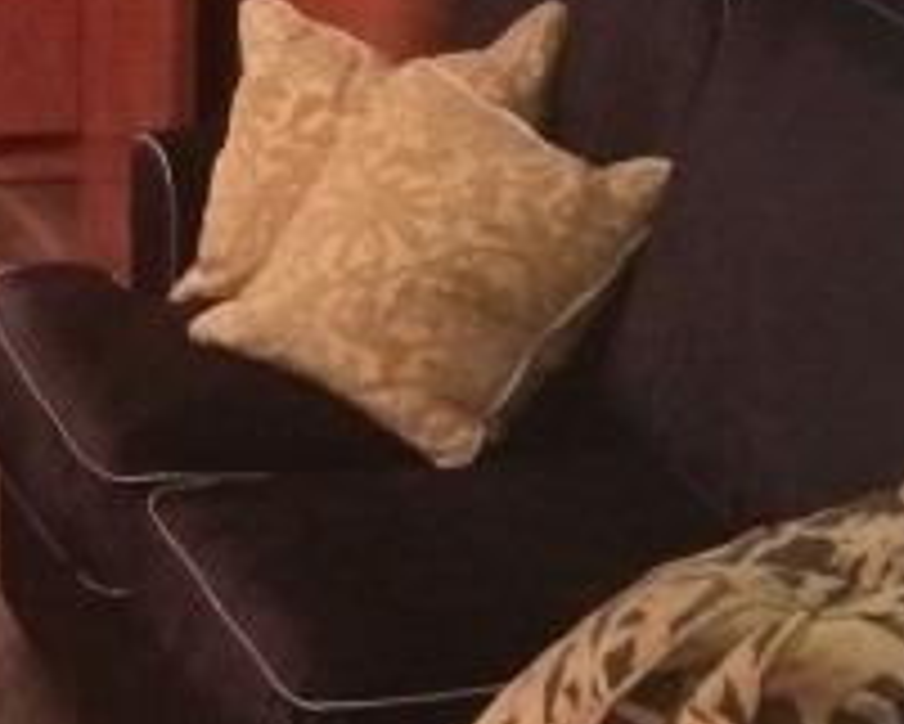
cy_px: 400
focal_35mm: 144
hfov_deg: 13.4
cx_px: 328
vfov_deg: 10.7
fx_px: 3855
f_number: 2.2
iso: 500
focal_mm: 4.15
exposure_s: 1/17
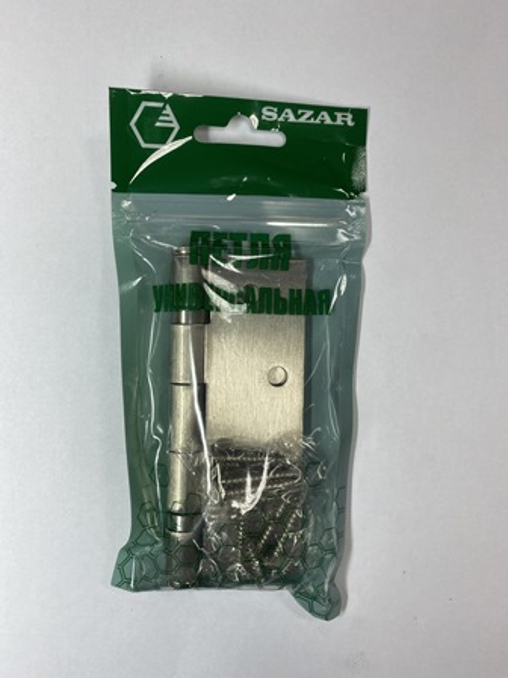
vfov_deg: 67.3
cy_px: 339
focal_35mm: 26
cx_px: 254
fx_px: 509
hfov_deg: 53.1
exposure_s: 1/100
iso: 50
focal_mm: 4.25
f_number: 1.8
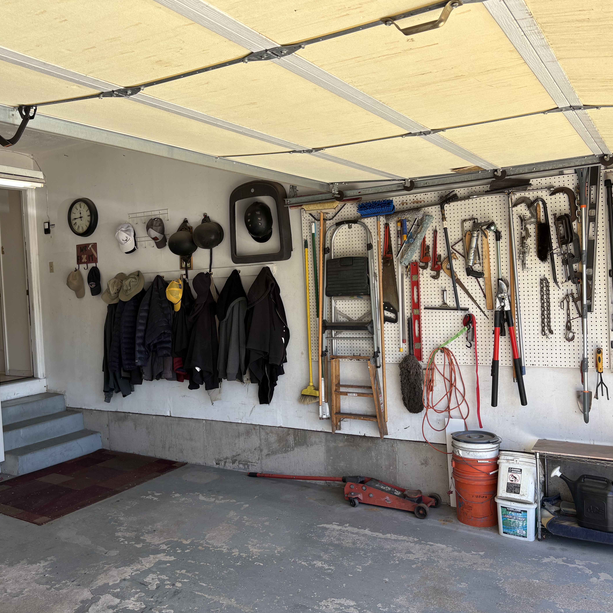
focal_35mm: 31
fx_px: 621
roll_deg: +2.5
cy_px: 303
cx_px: 254
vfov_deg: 52.5
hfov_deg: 52.3
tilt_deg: -0.9
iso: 50
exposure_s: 1/462
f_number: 1.6
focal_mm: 5.96
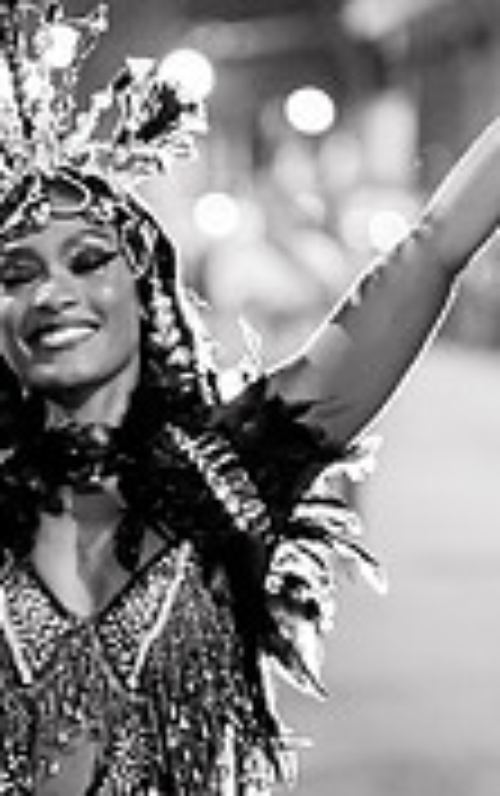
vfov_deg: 10.8
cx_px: 63
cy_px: 544
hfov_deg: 6.8
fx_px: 4219
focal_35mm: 194
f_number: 1.2
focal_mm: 50
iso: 2000
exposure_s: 1/320
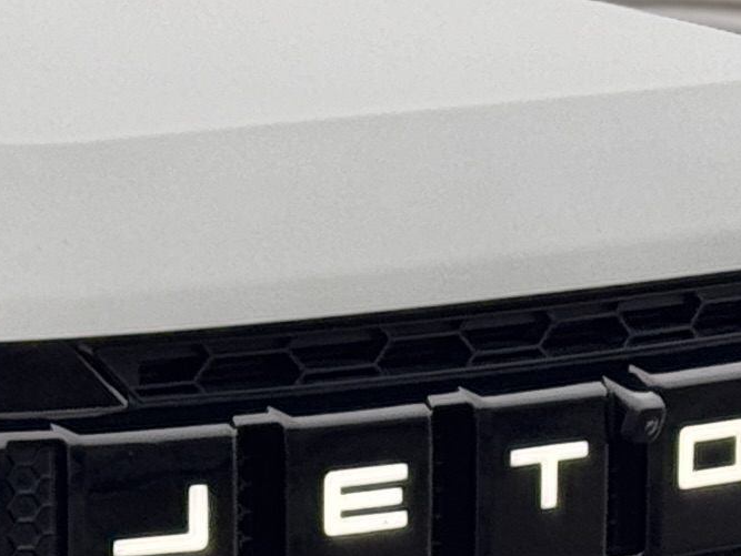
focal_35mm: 290
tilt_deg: -7.3
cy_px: 416
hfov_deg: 6.5
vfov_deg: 5.1
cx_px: -938
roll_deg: +1.3
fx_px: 6211
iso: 64
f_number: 1.78
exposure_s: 1/563
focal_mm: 6.76
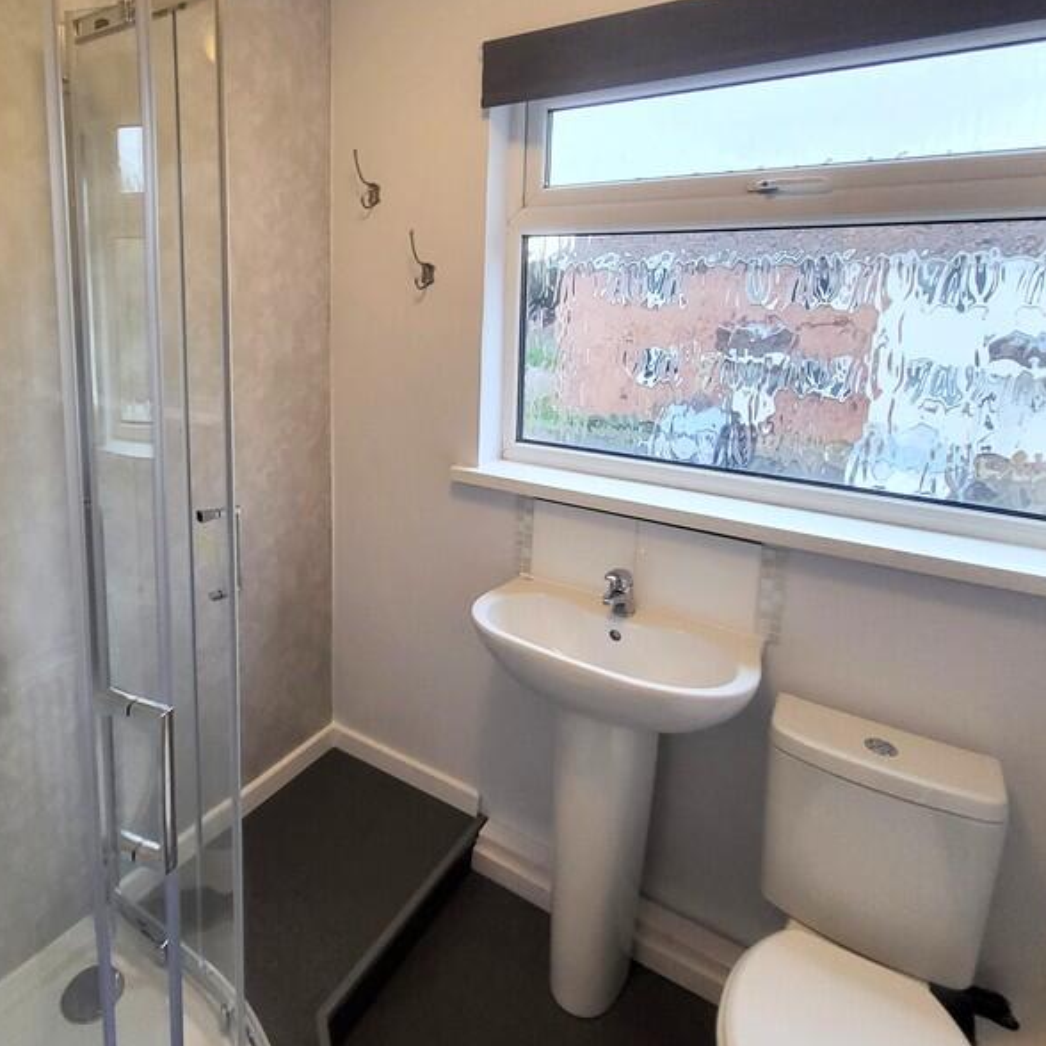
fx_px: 684
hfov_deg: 73.3
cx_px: 377
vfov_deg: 73.3
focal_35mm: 20
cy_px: 377
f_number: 2.2
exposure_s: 1/50
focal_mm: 1.74
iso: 250
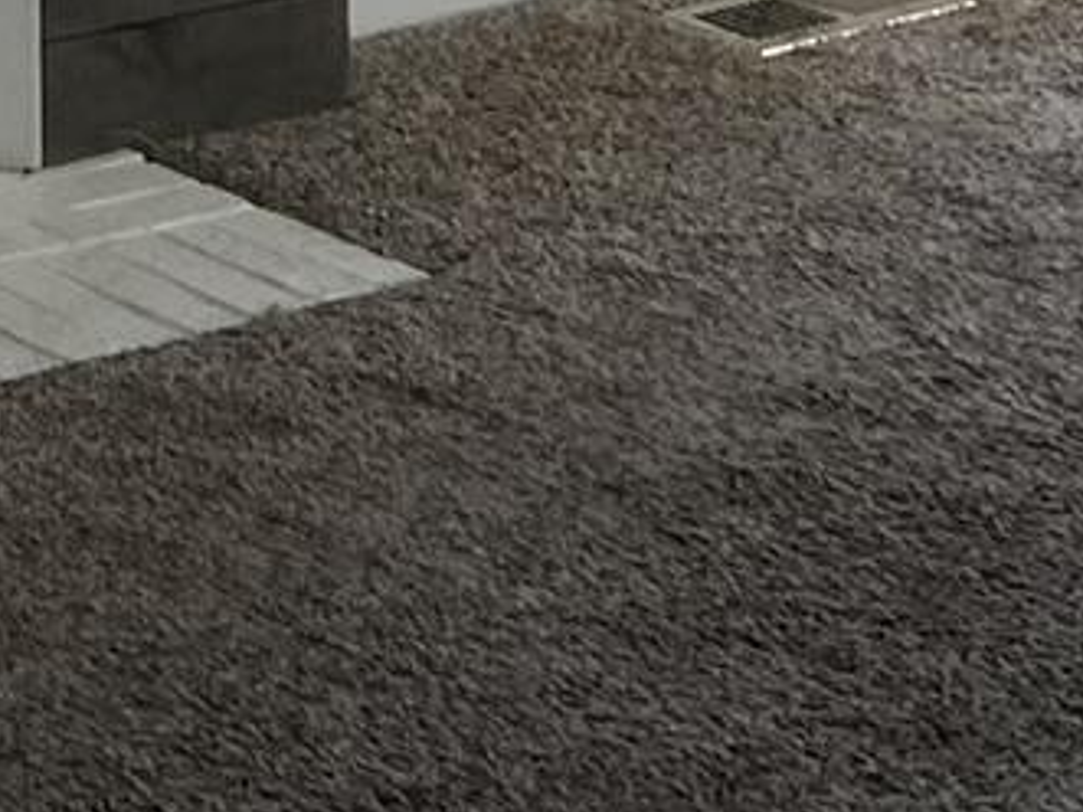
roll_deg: +2.9
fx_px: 5035
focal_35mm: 161
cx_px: -1319
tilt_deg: -5.5
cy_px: -1058
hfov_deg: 10.8
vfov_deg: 8.5
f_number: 1.5
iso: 40
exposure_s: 1/266
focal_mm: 5.7
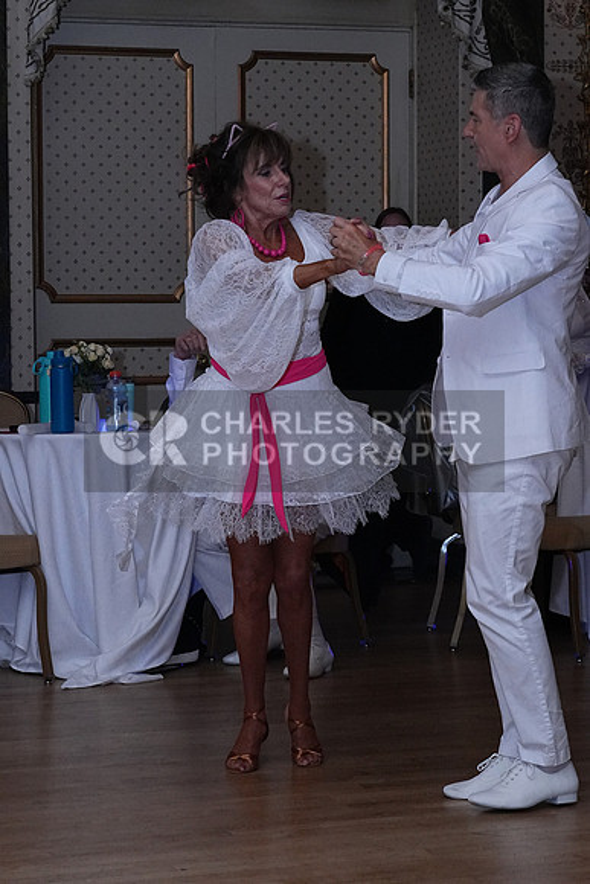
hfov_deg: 14.7
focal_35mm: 93
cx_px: 295
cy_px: 442
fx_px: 2285
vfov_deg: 21.9
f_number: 6.3
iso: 5000
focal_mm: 62
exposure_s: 1/200
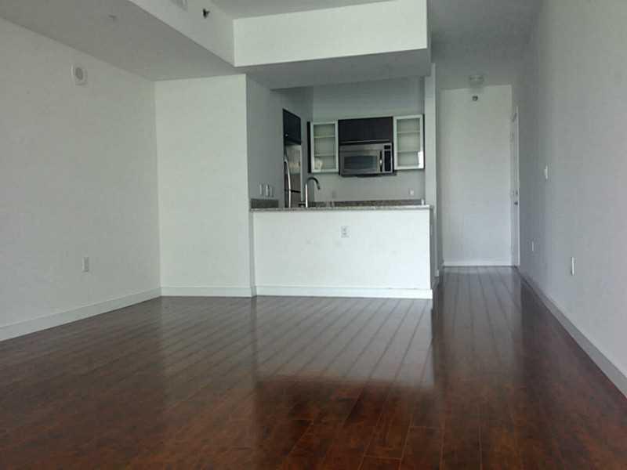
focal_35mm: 33
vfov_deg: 42.9
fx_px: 598
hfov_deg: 55.4
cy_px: 235
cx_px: 314
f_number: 2.4
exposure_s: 1/24
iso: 50
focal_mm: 4.12
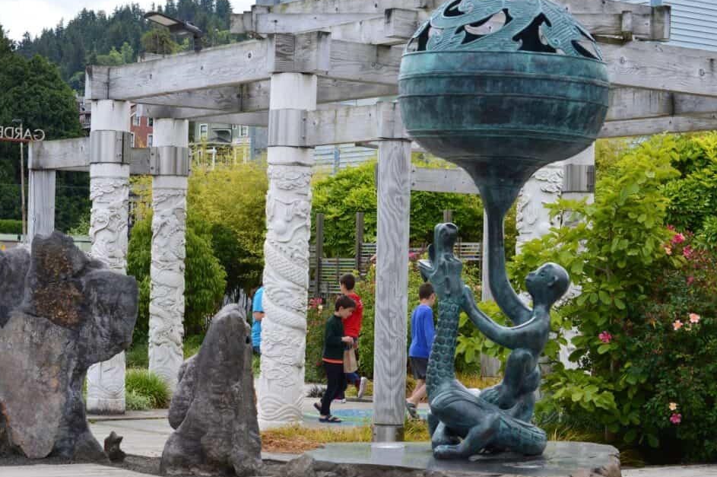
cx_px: 328
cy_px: 248
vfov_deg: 15.2
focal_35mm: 90
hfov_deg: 22.7
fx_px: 1782
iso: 400
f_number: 11
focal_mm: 55
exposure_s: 1/400
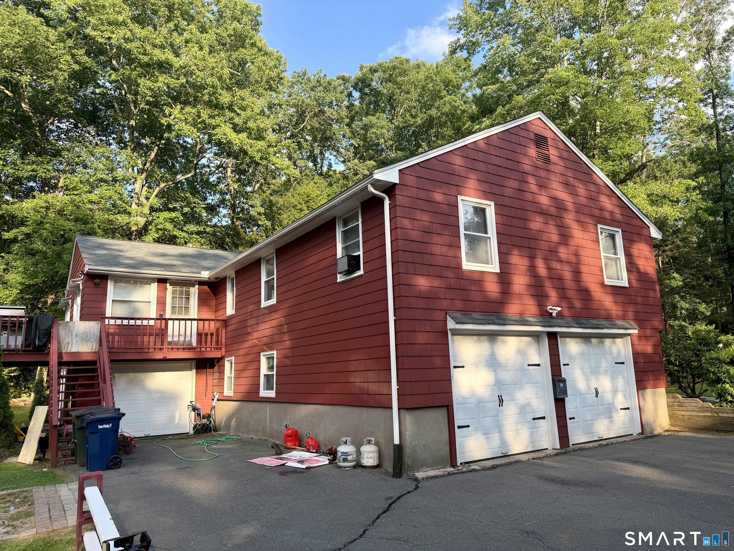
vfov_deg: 56.8
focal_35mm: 24
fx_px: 509
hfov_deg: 71.6
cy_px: 276
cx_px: 367
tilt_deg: +11.2
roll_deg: +1.9
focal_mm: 6.76
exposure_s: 1/888
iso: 80
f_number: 1.78
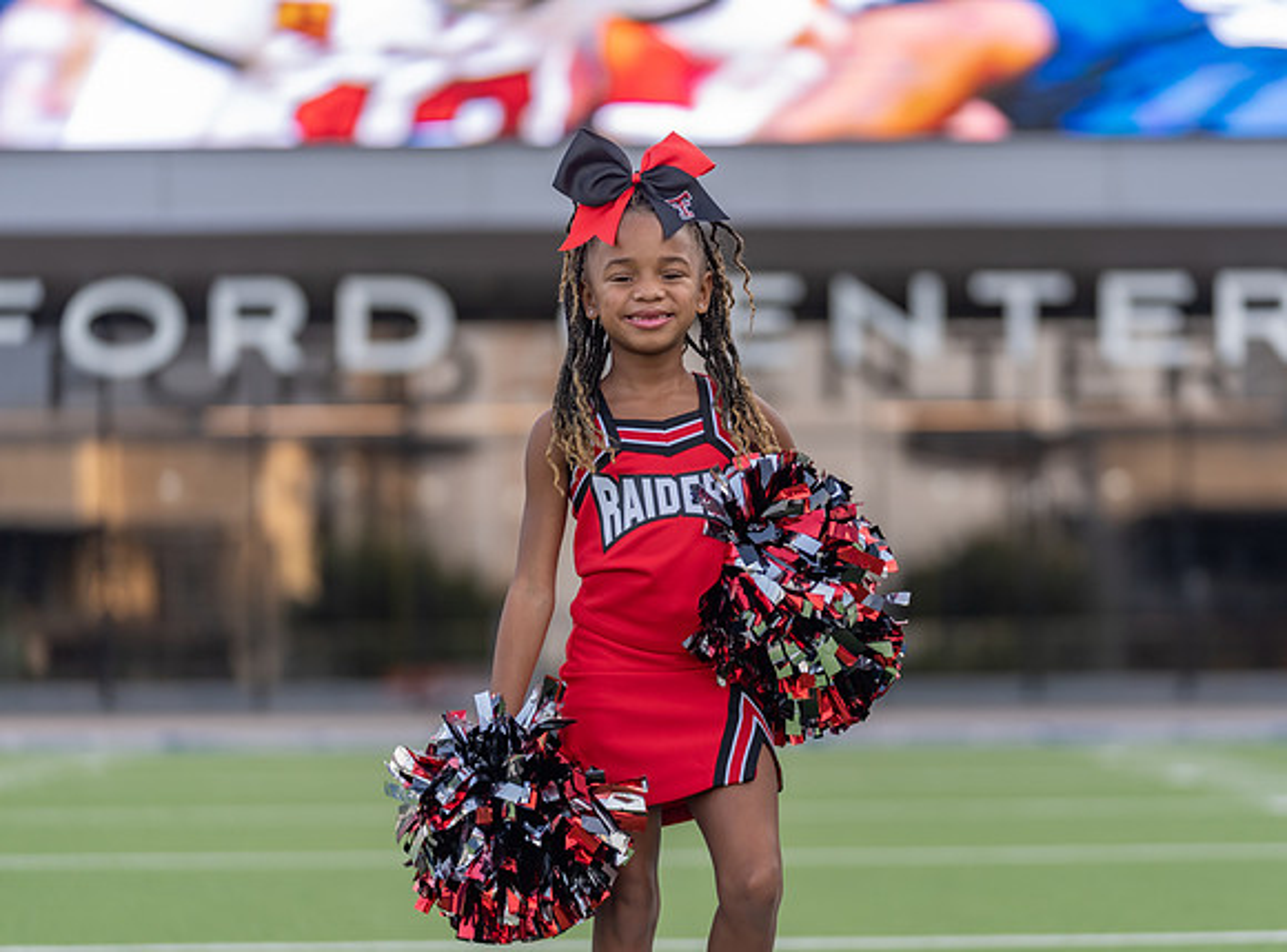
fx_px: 5155
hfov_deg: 14.2
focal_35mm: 139
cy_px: 472
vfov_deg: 10.6
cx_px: 730
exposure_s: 1/320
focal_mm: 125
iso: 160
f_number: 2.8
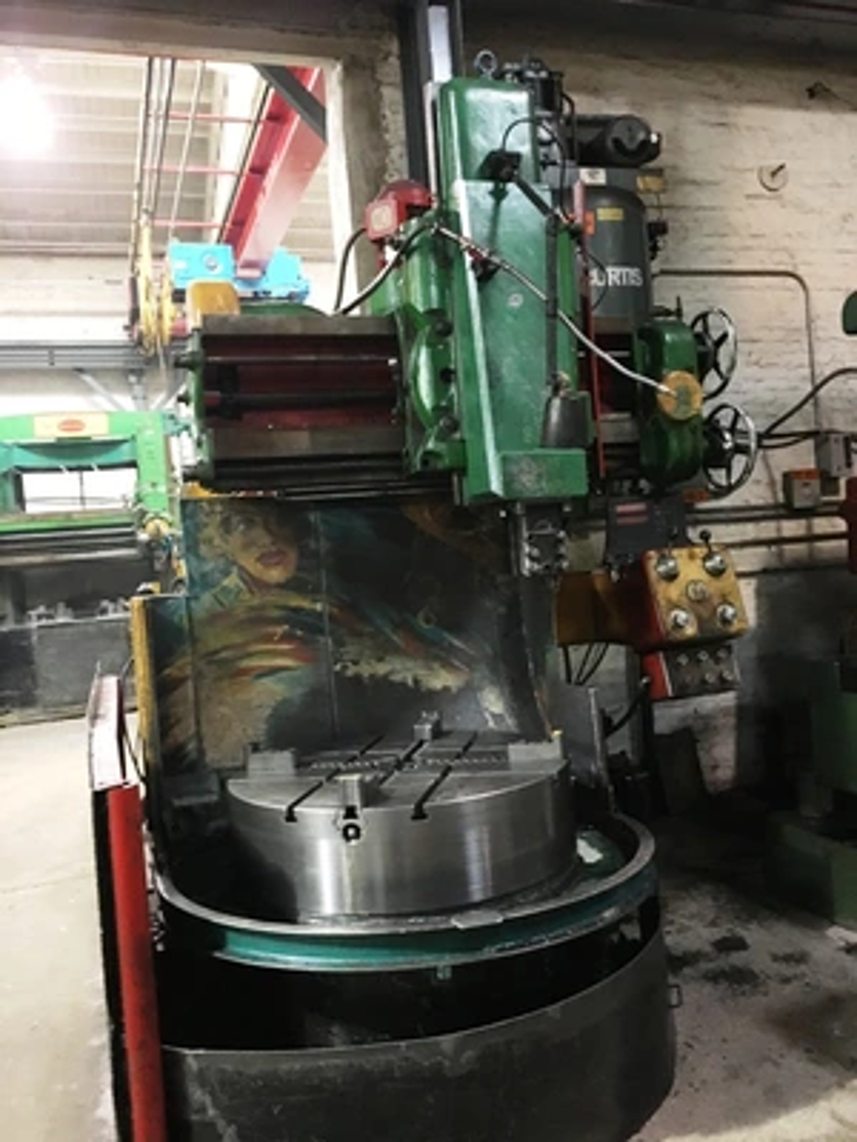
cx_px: 428
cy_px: 571
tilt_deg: -0.7
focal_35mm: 29
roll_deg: +3.6
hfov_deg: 48.2
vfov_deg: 61.7
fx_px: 957
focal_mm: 4.15
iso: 250
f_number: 2.2
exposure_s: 1/15
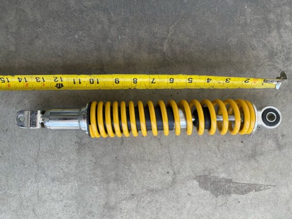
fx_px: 219
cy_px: 110
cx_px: 146
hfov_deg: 67.3
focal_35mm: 26
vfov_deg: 53.1
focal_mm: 5.1
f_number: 1.6
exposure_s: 1/507
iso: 32
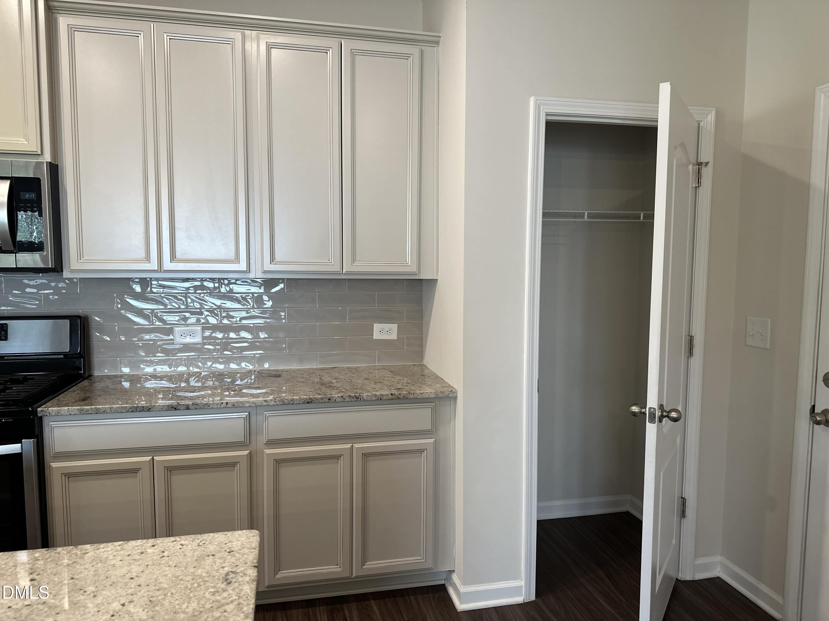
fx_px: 575
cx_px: 414
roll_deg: -0.8
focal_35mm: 24
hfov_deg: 71.6
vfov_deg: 56.8
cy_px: 310
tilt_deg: -5.4
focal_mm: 6.86
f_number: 1.78
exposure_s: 1/120
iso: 200
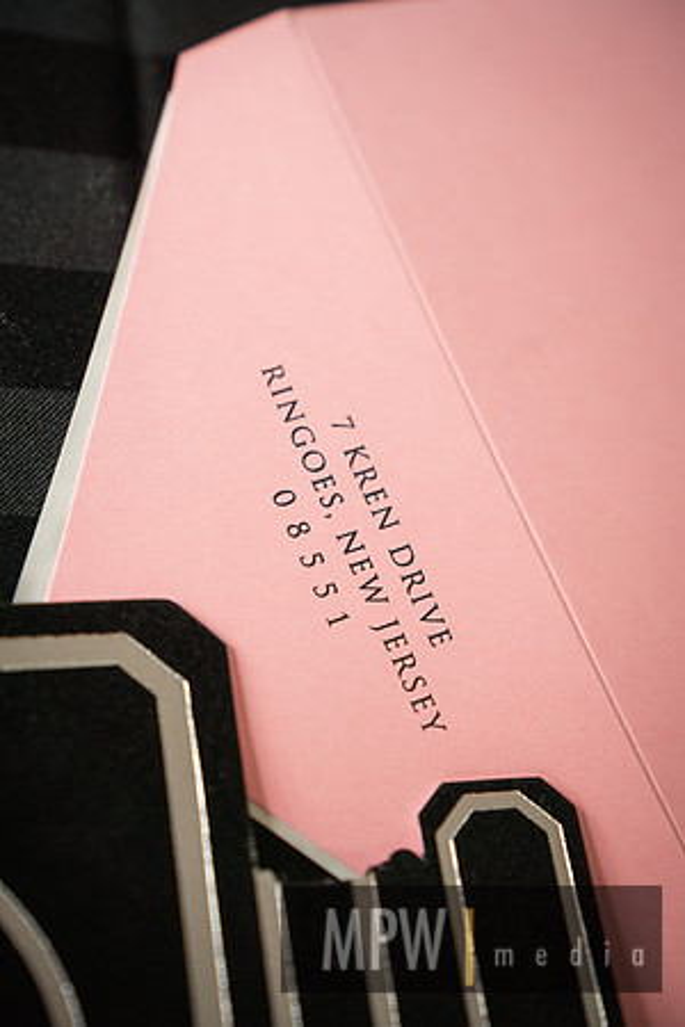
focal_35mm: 75
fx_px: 2140
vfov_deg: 27.0
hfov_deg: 18.2
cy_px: 514
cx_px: 342
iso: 320
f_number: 4
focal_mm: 75
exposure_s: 1/125
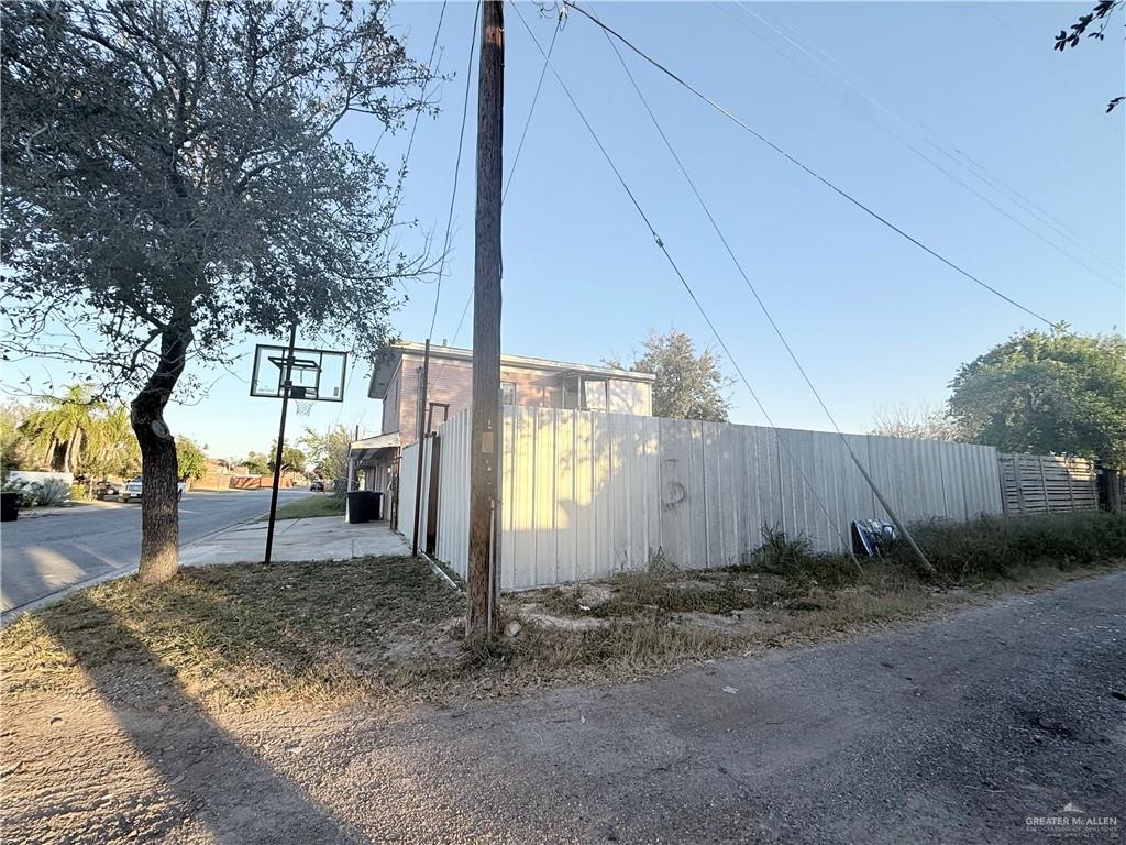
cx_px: 563
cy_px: 422
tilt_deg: +8.2
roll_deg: +0.1
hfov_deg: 102.1
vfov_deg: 85.7
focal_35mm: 14
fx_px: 455
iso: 50
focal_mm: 2.22
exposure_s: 1/672
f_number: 2.2
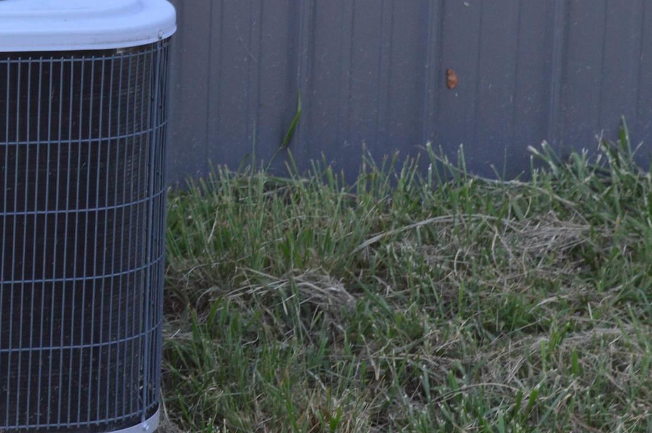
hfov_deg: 10.7
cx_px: -124
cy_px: 227
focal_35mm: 189
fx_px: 3419
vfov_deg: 7.2
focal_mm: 46
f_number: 9
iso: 400
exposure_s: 1/100
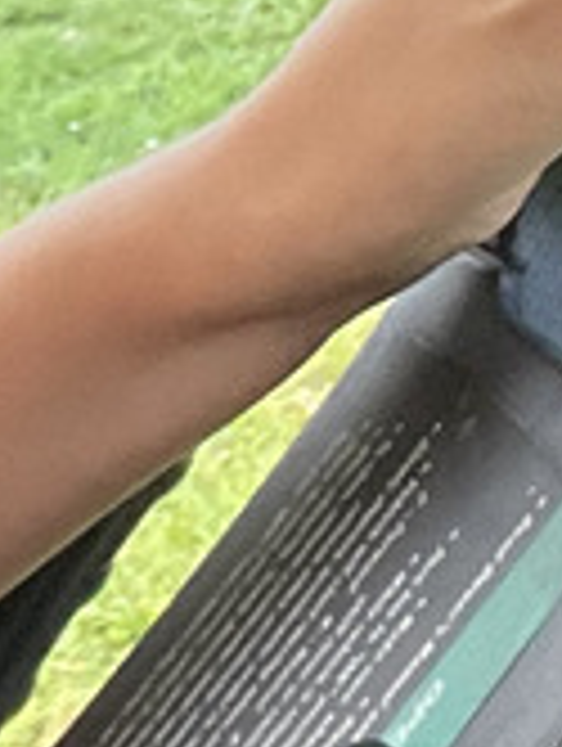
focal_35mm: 185
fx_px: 3994
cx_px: -886
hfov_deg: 7.4
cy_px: -598
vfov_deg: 10.1
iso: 25
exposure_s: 1/307
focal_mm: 2.71
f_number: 2.2
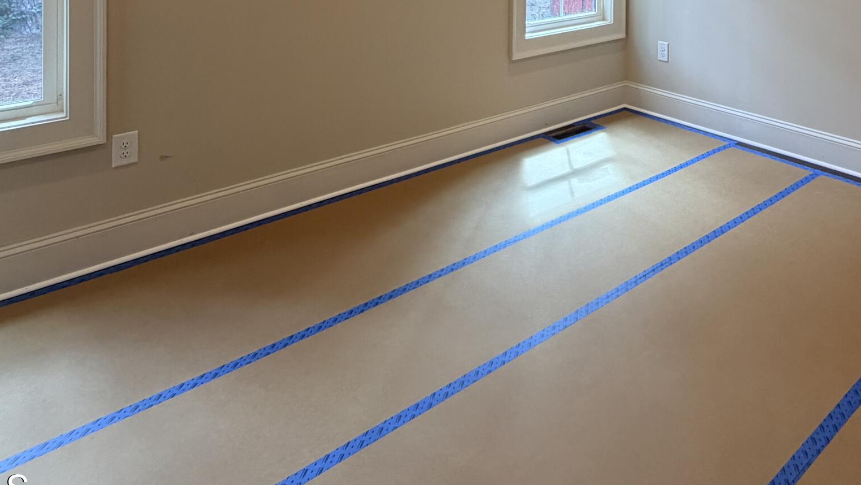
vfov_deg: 32.5
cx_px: 605
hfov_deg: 61.9
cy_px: -89
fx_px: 685
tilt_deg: -1.5
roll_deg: -0.1
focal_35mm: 30
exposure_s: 1/120
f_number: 2.2
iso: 200
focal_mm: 2.22
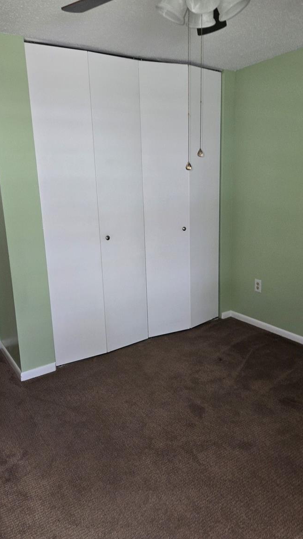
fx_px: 371
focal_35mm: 26
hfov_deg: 44.3
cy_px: 271
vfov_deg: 71.9
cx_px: 133
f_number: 1.8
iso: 125
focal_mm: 5.4
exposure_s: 1/24
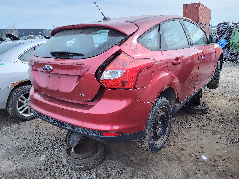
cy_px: 90
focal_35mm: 26
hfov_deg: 67.3
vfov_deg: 53.1
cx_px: 120
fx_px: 180
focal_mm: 3.58
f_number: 1.9
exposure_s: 1/243
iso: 40
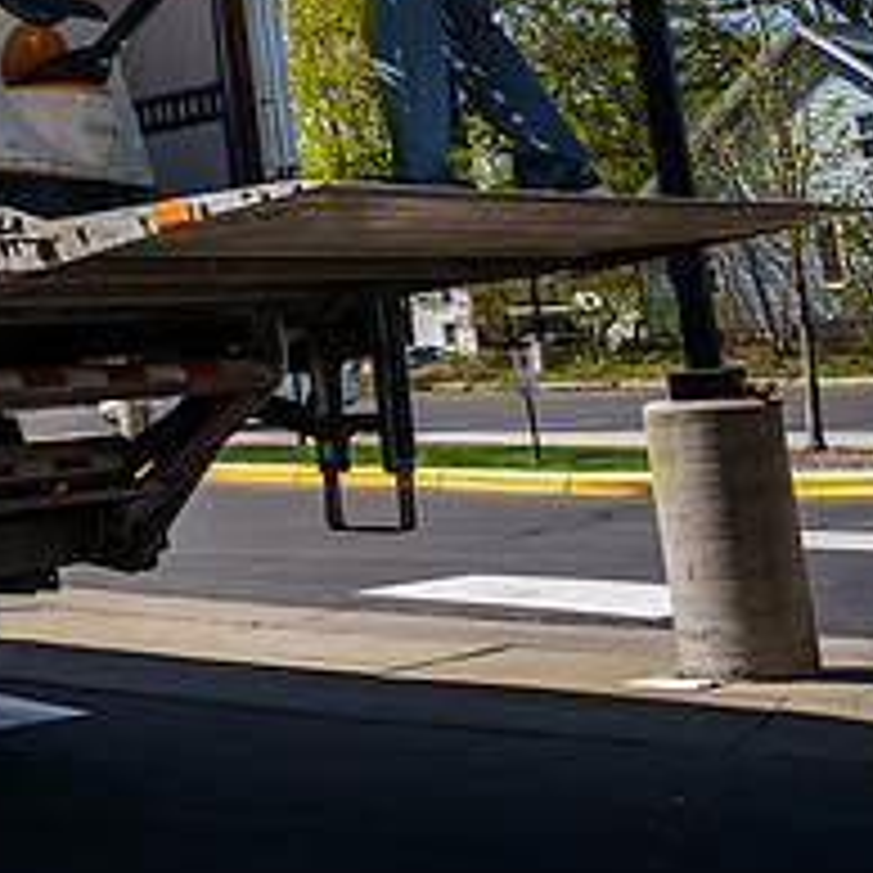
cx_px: -90
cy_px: 60
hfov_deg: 25.3
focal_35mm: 63
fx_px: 1798
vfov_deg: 26.3
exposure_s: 1/2500
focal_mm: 24
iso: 200
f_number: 4
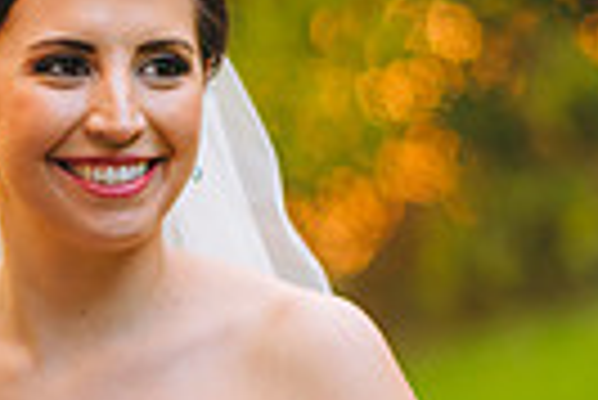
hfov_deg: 7.1
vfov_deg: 4.8
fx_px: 4789
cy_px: 351
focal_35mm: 288
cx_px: 0
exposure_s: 1/250
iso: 500
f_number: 1.8
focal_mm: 85
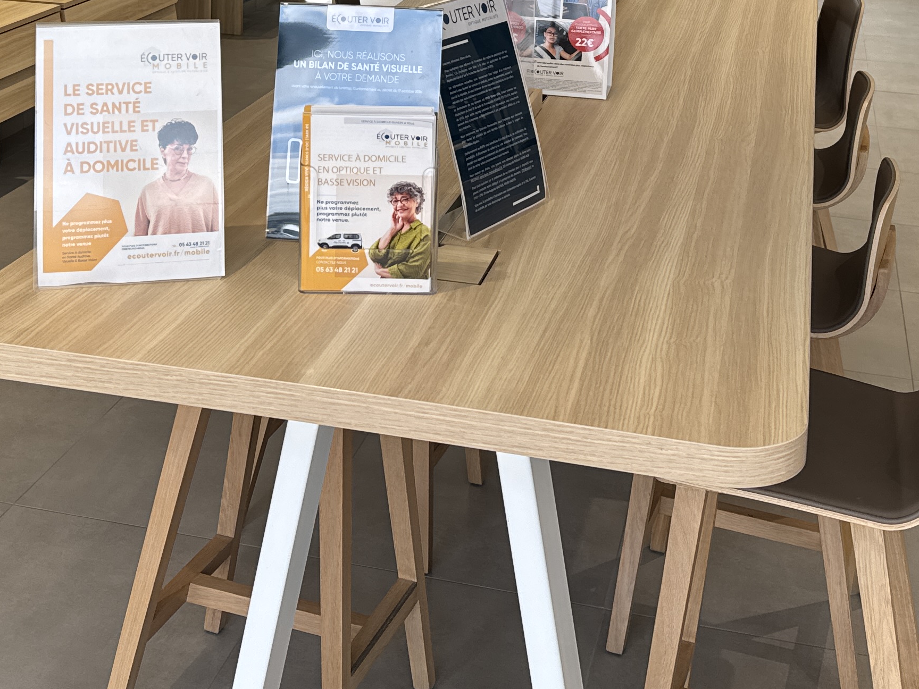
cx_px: 406
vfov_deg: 24.4
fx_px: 1487
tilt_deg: -10.2
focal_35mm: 56
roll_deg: -2.0
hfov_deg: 34.3
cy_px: -65
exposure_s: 1/567
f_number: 1.78
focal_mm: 6.76
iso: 80
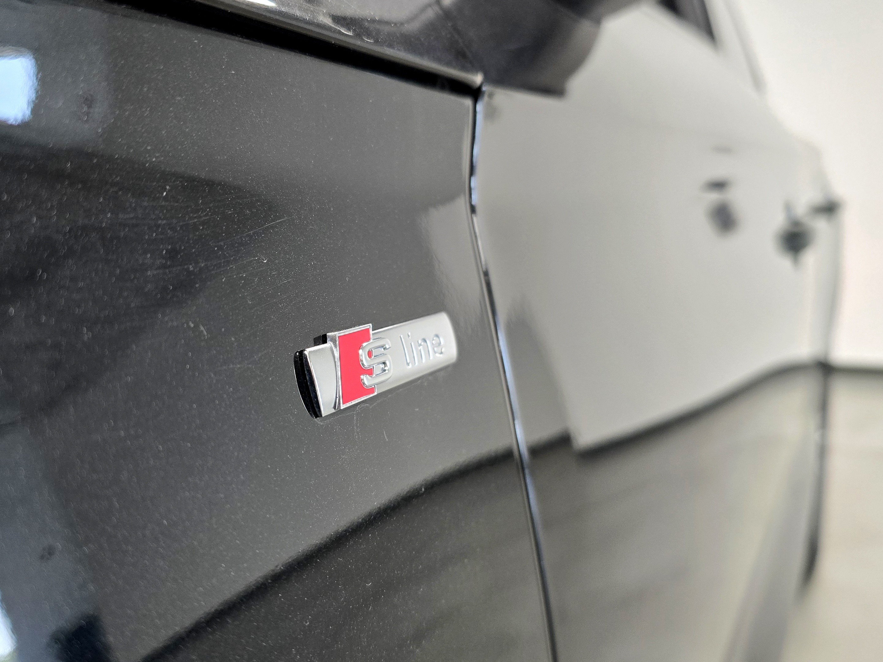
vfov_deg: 58.9
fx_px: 587
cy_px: 331
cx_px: 442
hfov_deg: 73.9
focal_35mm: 23
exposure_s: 1/120
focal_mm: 6.3
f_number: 1.7
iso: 250
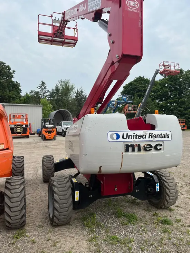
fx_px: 190
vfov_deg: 67.3
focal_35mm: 26
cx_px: 95
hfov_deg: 53.1
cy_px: 126
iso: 50
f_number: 1.6
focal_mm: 5.1
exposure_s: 1/3623
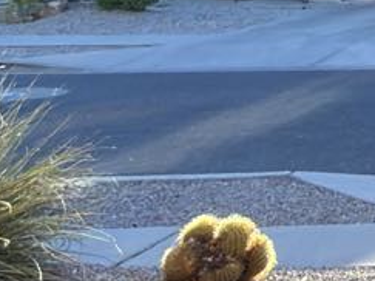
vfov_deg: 9.9
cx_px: 1000
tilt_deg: +17.1
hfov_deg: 11.9
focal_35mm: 121
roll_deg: +0.3
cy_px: -499
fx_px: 1310
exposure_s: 1/162
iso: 50
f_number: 2.2
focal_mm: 2.22
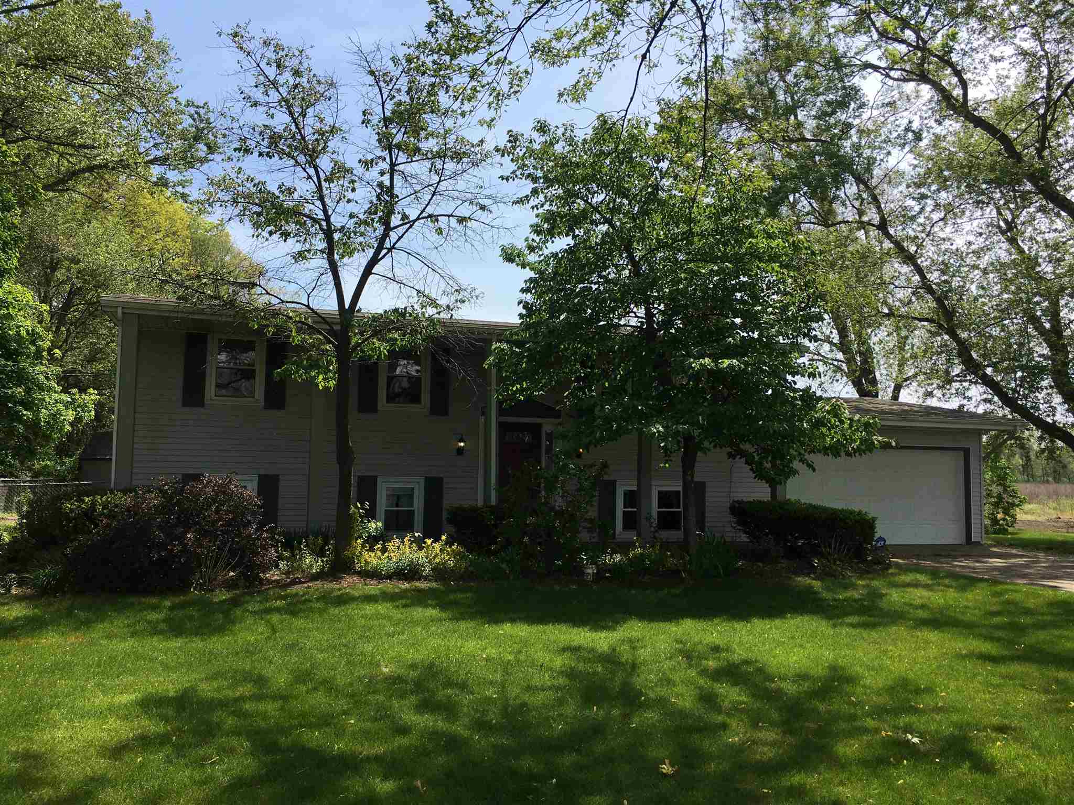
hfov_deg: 61.7
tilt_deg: +4.9
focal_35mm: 29
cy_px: 402
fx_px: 900
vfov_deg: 48.2
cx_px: 537
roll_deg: -0.9
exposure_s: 1/1538
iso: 25
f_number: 2.2
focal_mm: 4.15
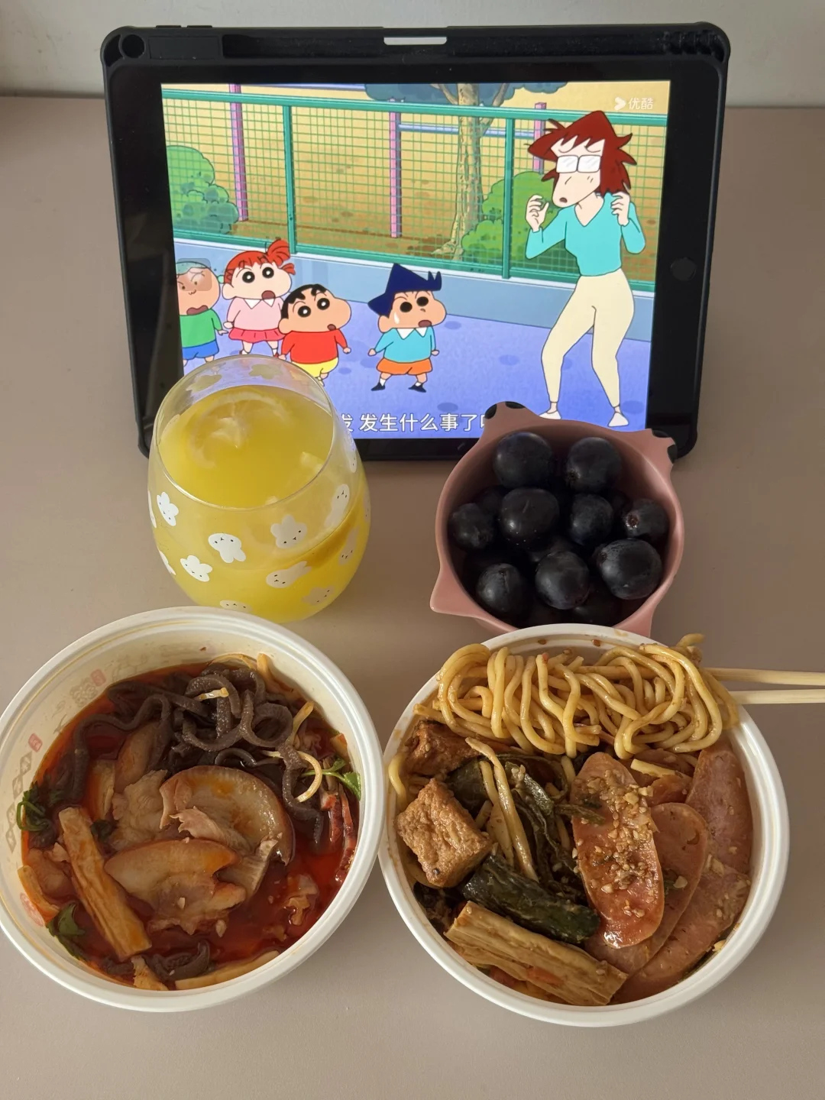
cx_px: 412
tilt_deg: -63.4
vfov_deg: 39.7
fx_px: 1525
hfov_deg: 30.3
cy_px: 550
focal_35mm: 48
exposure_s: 1/99
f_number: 1.78
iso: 100
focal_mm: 6.76
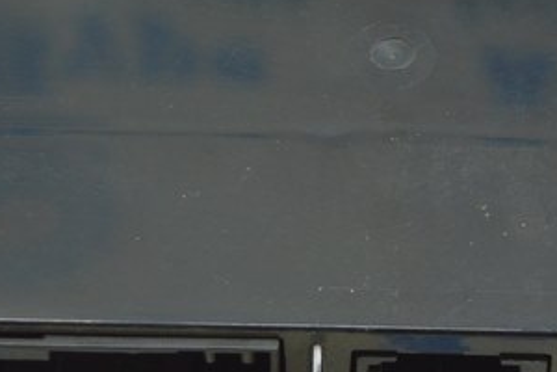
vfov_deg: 7.9
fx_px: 2692
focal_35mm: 174
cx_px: 395
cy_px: 220
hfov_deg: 11.8
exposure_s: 1/20
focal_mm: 34
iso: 400
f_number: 5.6
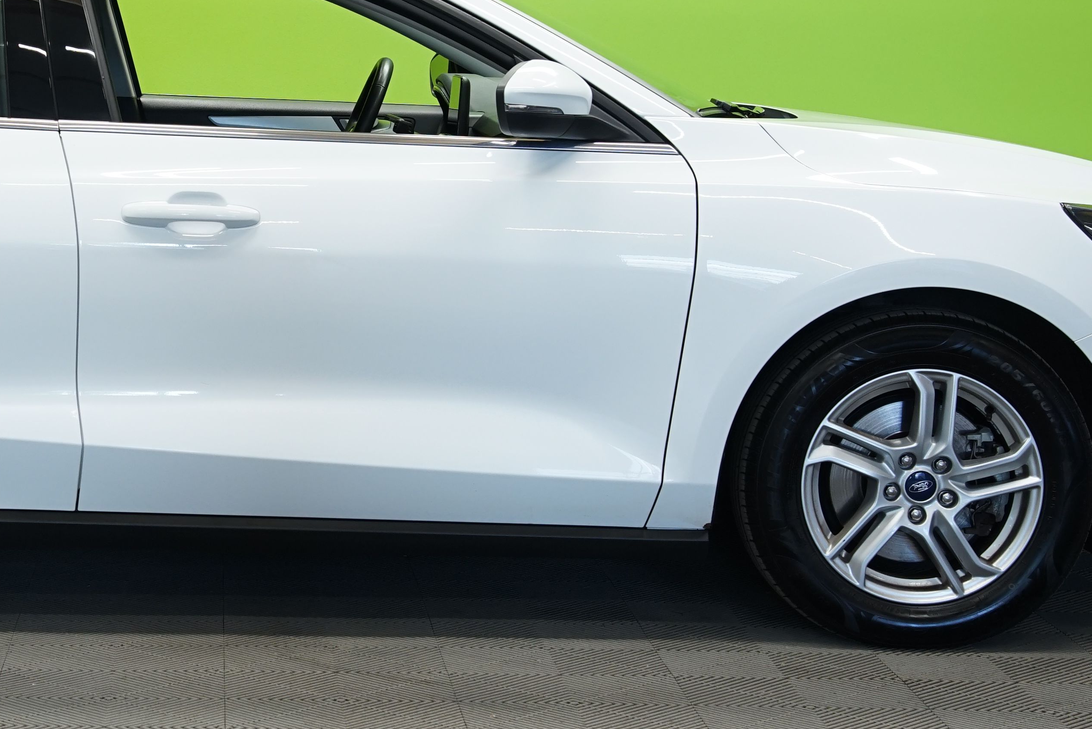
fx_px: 2791
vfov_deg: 14.9
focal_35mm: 92
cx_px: 162
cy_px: 312
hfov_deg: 21.8
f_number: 5.6
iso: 500
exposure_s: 1/20
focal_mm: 39
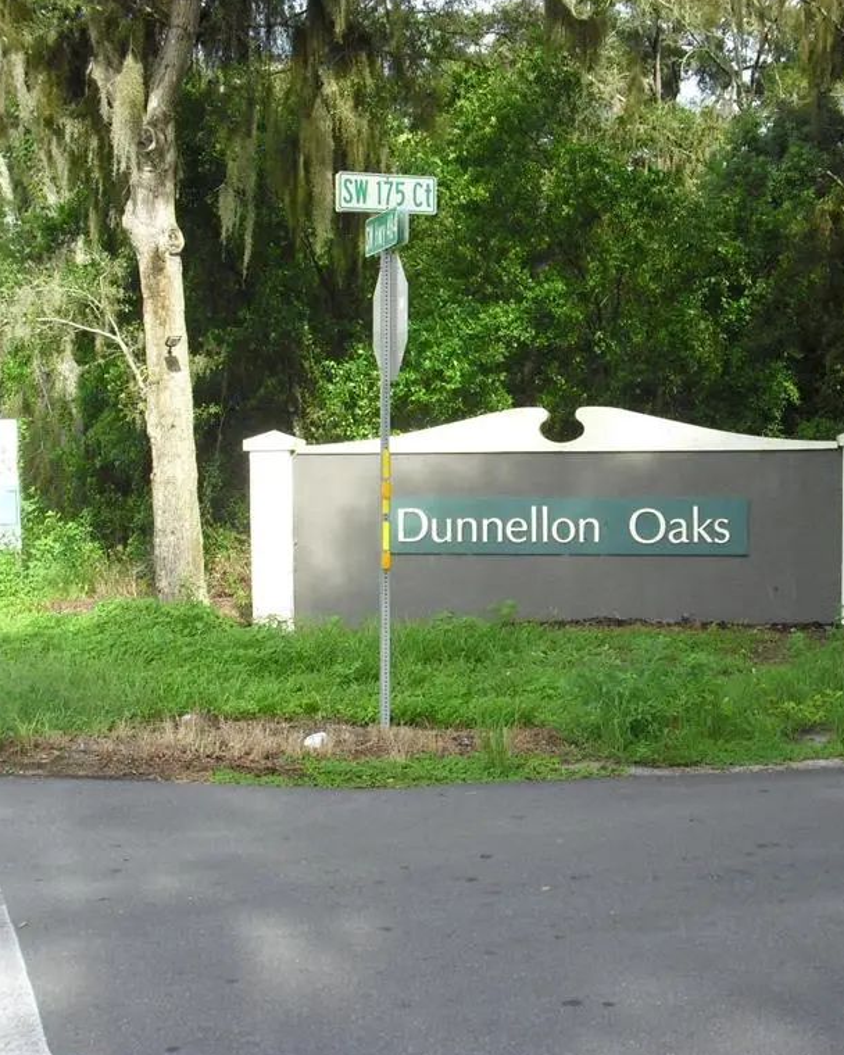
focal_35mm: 50
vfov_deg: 37.3
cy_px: 529
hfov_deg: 30.1
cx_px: 554
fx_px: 1561
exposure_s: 1/400
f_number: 2.8
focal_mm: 6.2
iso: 100
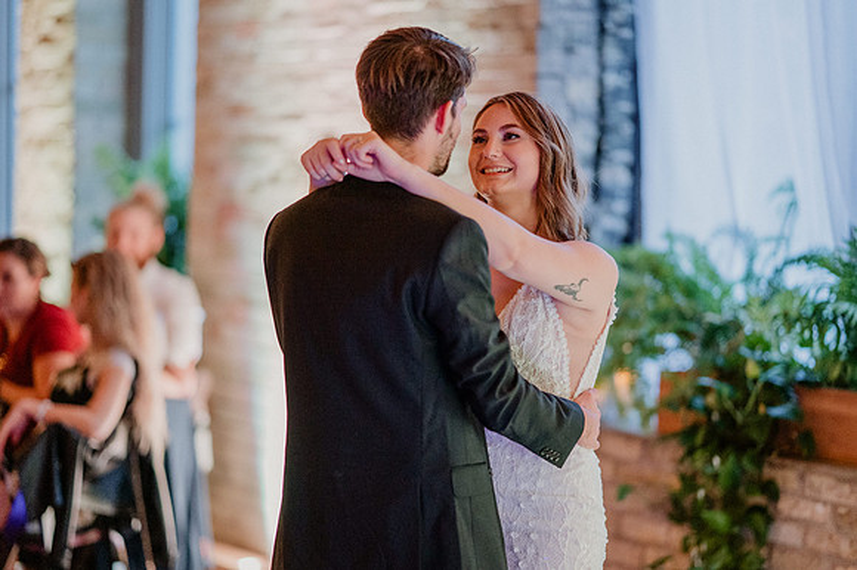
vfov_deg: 12.8
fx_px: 2538
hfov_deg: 19.2
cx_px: 425
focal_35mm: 107
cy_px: 285
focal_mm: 105
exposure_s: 1/320
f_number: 1.4
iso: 3200
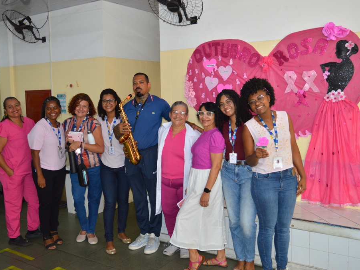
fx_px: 374
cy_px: 135
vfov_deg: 39.6
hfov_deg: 51.3
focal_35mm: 36
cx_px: 160
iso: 400
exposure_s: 1/60
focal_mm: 22
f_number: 3.8
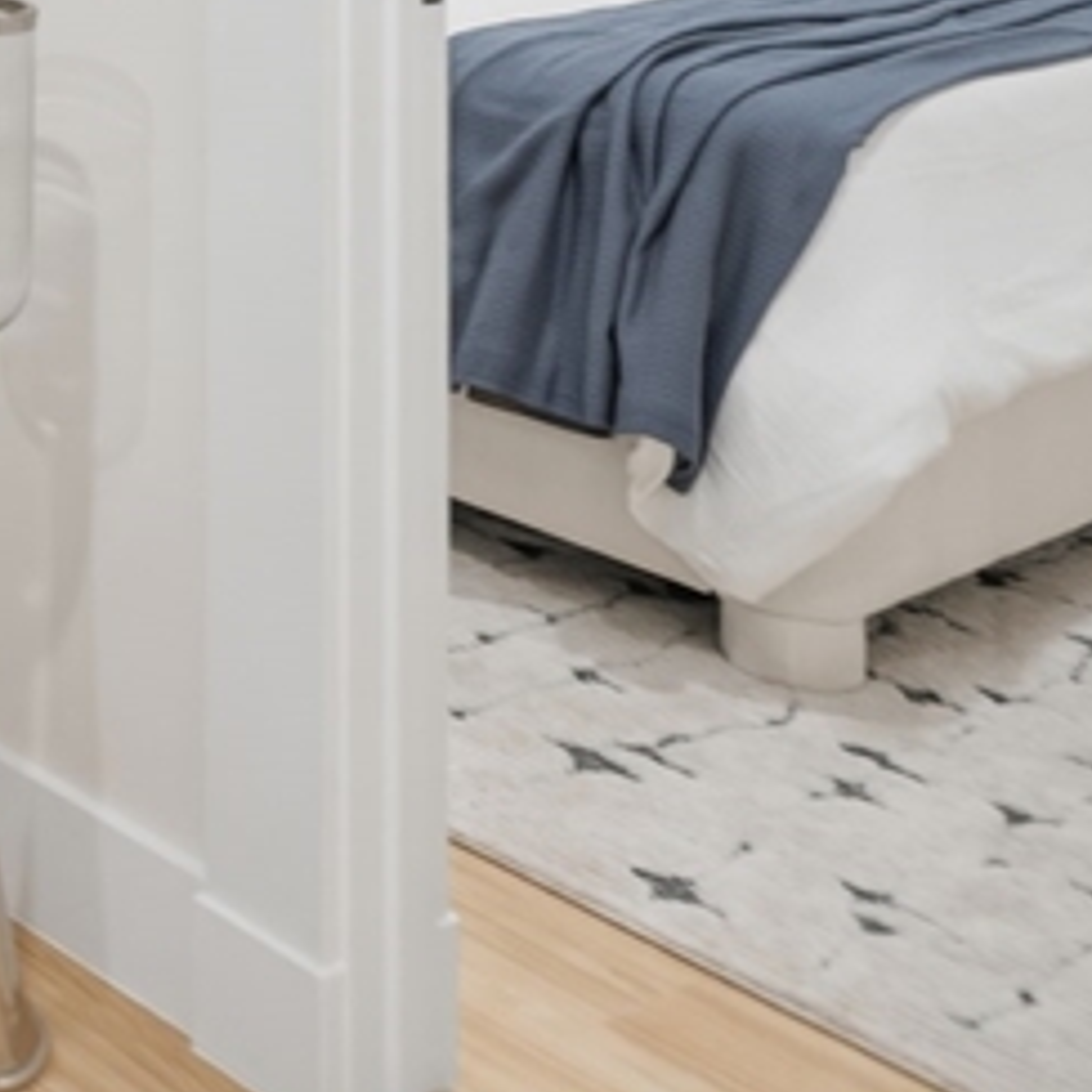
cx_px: -810
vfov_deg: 25.7
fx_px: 2034
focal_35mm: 57
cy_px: -329
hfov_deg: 21.4
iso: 160
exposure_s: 1/320
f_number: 2.8
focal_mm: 16
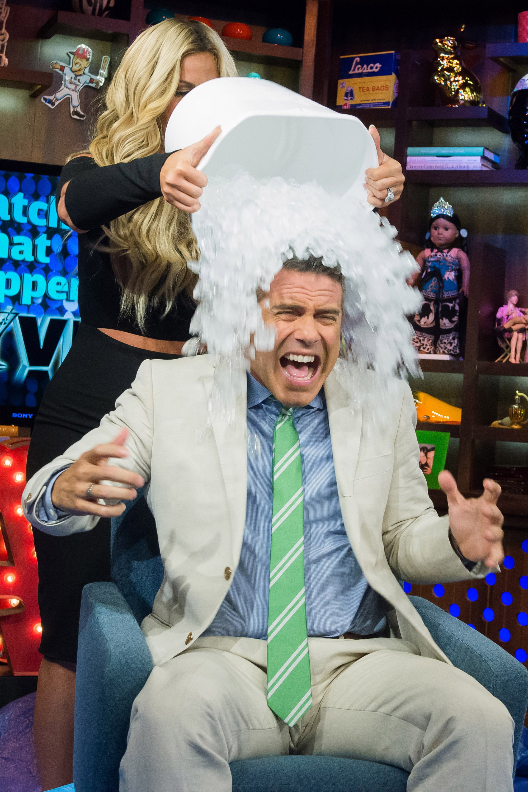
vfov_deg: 50.7
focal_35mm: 38
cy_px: 396
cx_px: 264
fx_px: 836
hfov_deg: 35.1
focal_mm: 38
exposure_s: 1/125
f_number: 5
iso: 5000
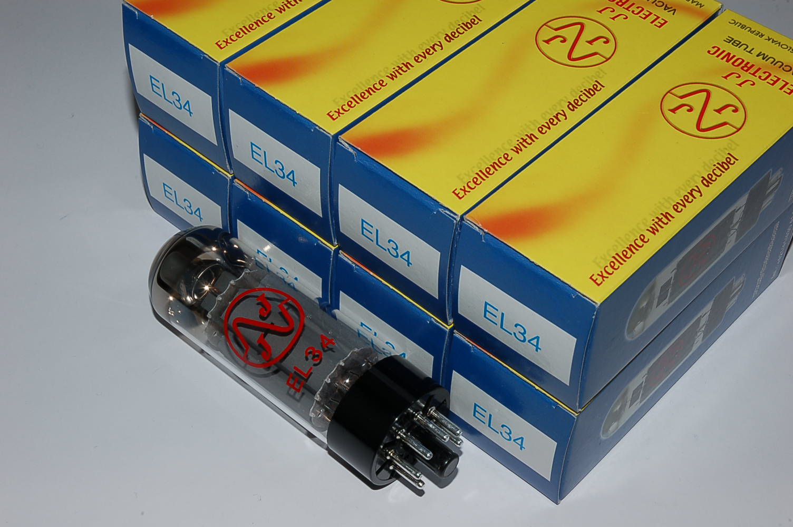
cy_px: 264
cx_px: 396
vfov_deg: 20.6
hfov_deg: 30.5
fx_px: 1453
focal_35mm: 66
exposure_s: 1/60
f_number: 22
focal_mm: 44
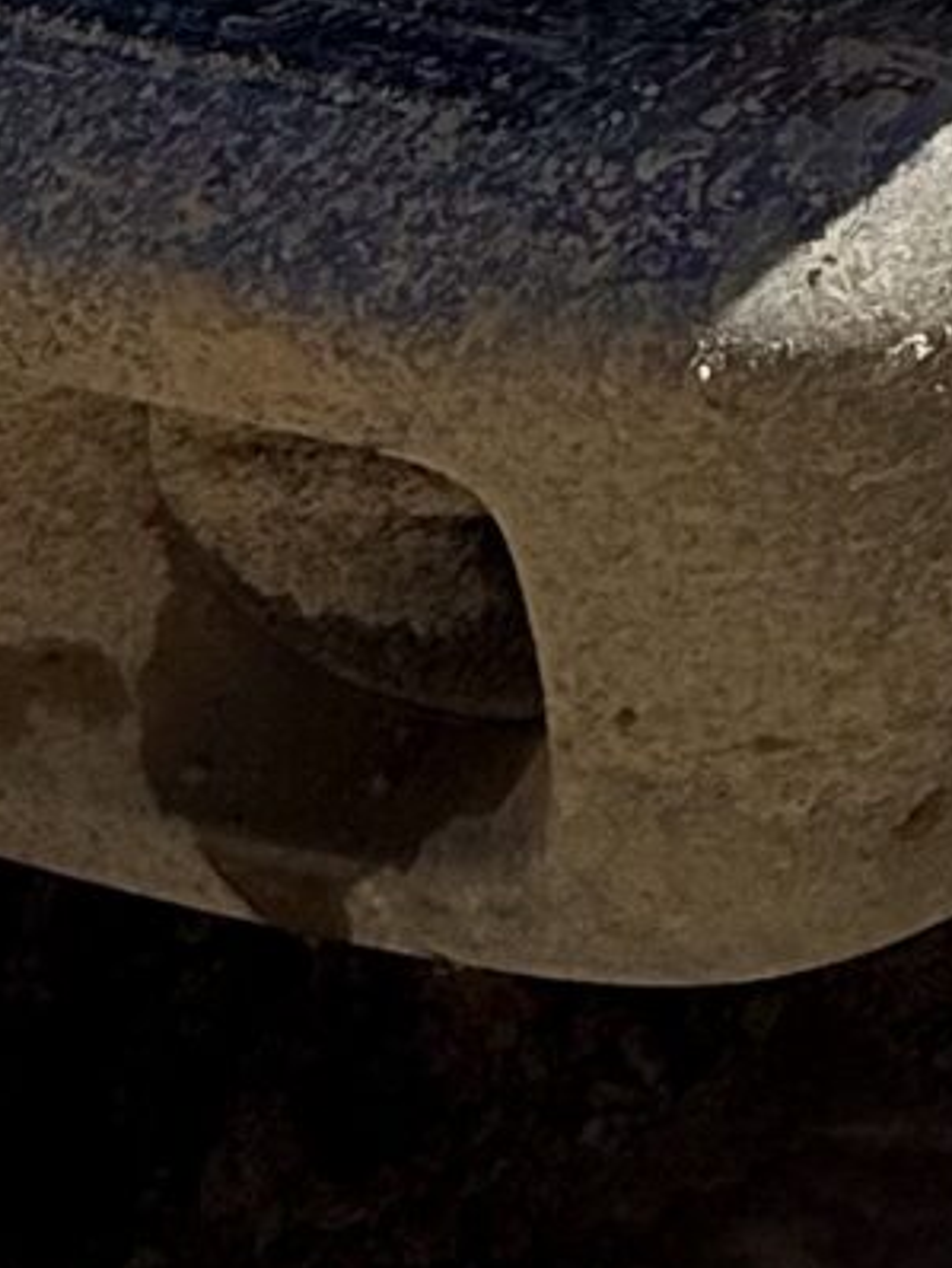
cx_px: 1245
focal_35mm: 90
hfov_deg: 15.6
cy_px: -1137
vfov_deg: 17.1
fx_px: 3297
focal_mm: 2.22
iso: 50
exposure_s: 1/4425
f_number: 2.2
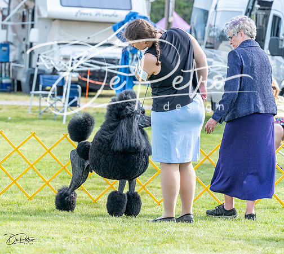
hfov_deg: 8.2
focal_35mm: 224
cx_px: 91
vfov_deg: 7.4
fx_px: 1969
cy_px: 117
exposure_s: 1/1600
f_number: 5.6
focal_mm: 168
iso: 1600
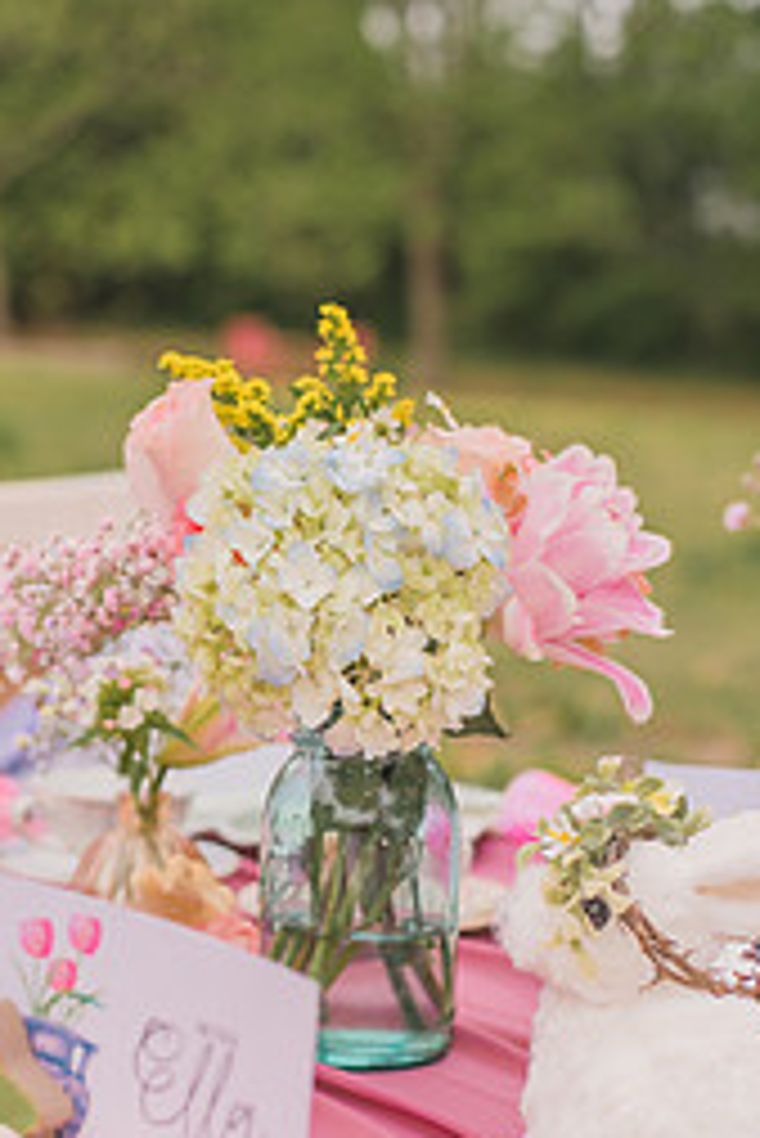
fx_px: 2814
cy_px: 756
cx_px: 198
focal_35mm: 89
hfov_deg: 15.3
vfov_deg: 22.8
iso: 100
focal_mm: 50
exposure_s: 1/800
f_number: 2.8
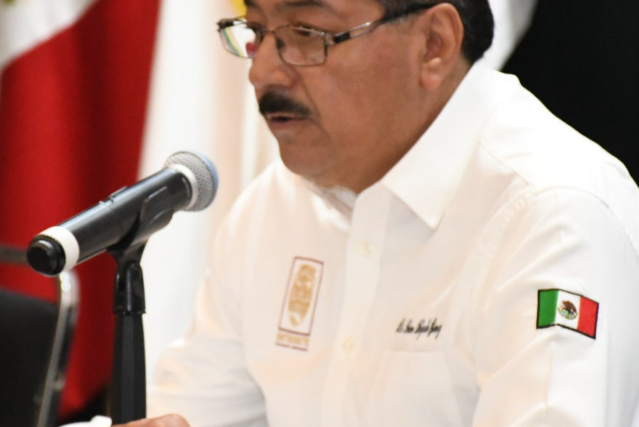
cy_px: 204
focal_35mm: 289
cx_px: 246
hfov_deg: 7.1
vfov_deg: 4.8
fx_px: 5130
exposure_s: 1/125
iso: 6400
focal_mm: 105
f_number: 5.6
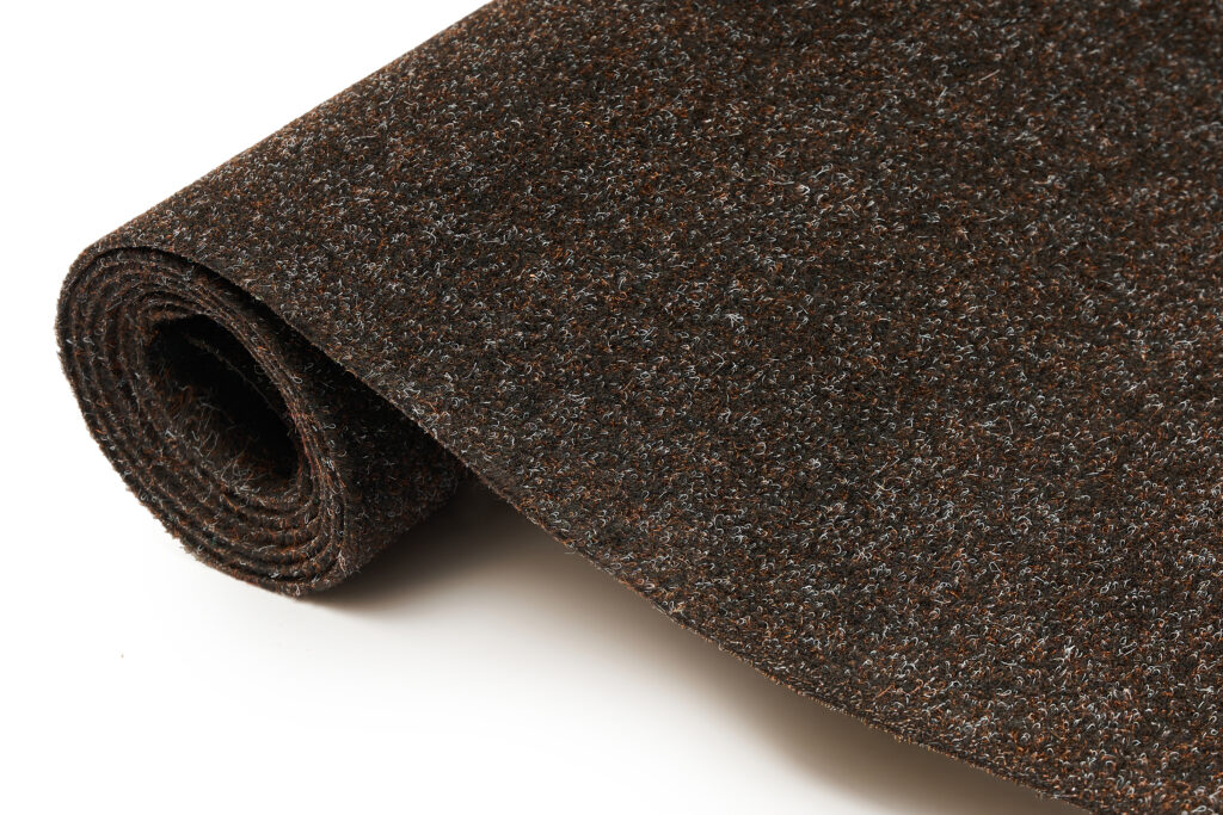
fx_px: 1593
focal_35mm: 47
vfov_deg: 28.7
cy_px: 408
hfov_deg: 42.0
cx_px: 612
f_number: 9
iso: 160
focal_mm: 46.9
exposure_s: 1/160
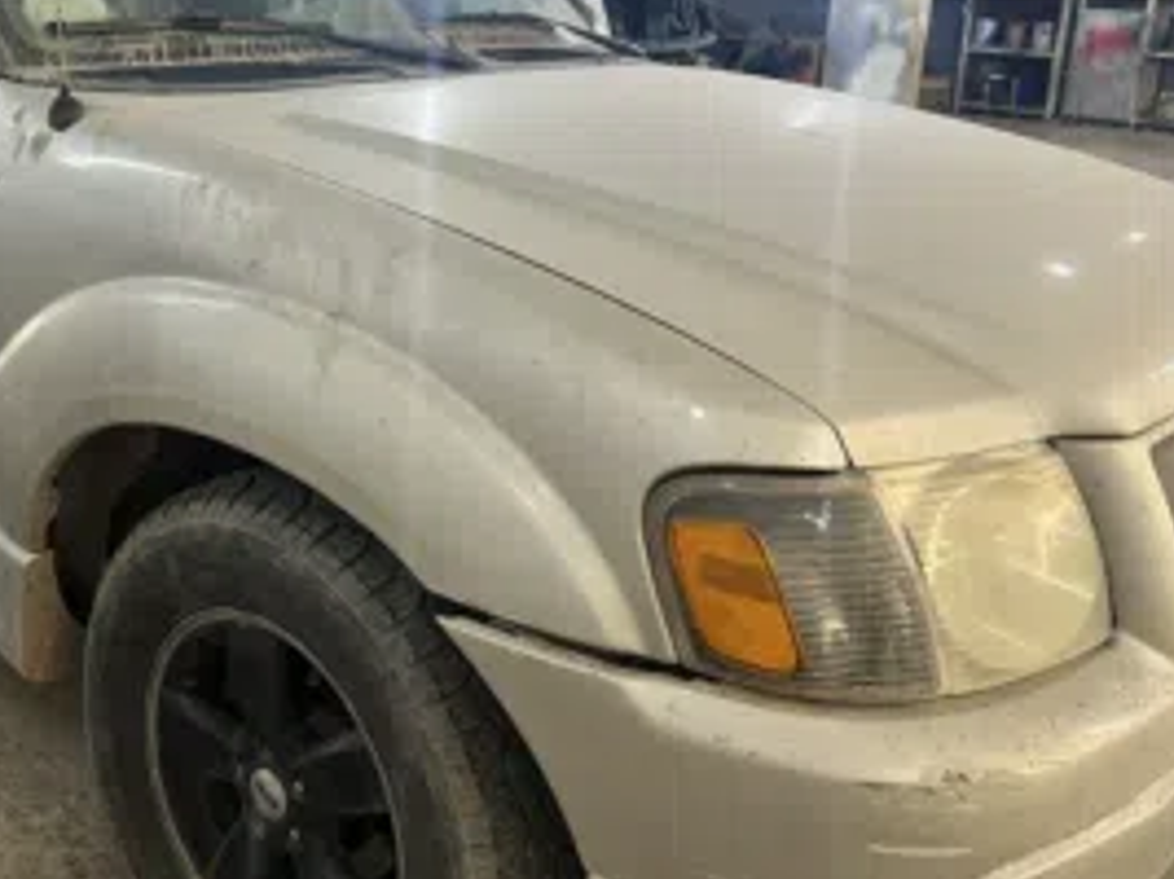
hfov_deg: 46.8
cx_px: 356
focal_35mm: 39
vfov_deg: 36.5
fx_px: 1322
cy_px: 321
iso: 64
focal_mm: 5.7
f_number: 1.5
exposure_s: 1/50
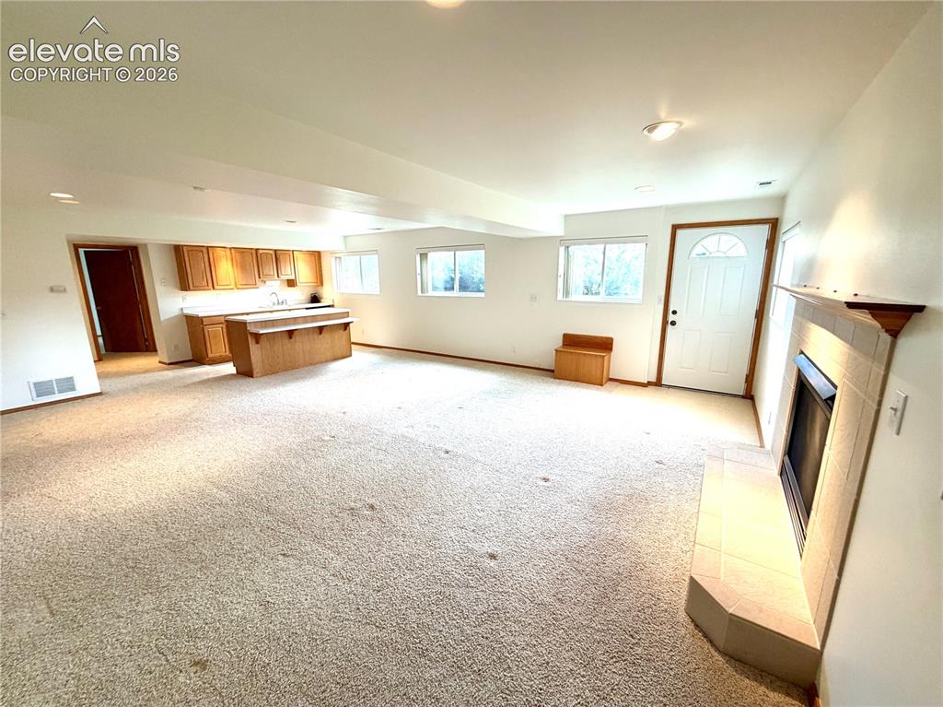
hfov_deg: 102.1
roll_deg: +0.6
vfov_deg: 85.6
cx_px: 472
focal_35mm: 14
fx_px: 381
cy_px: 354
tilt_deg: -12.2
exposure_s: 1/60
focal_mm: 2.22
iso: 160
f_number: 2.2
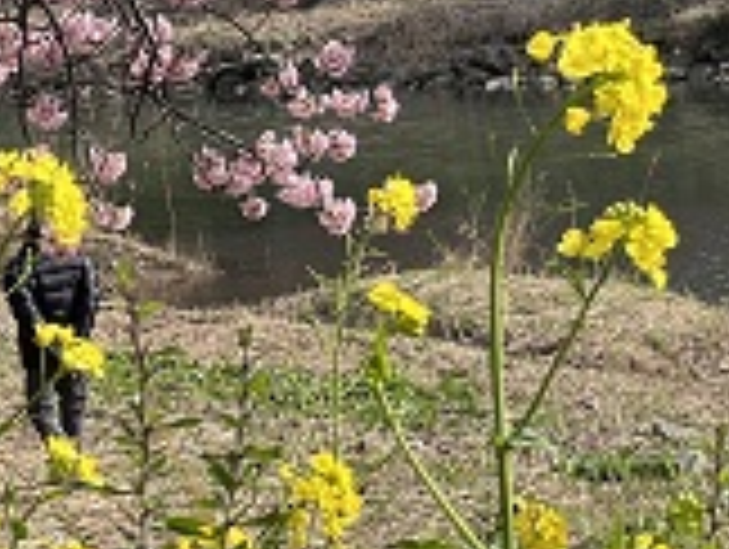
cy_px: -29
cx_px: 954
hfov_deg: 7.6
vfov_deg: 5.8
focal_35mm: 256
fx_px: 5399
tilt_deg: -2.7
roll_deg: +5.8
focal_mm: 9
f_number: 2.8
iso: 25
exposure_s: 1/285
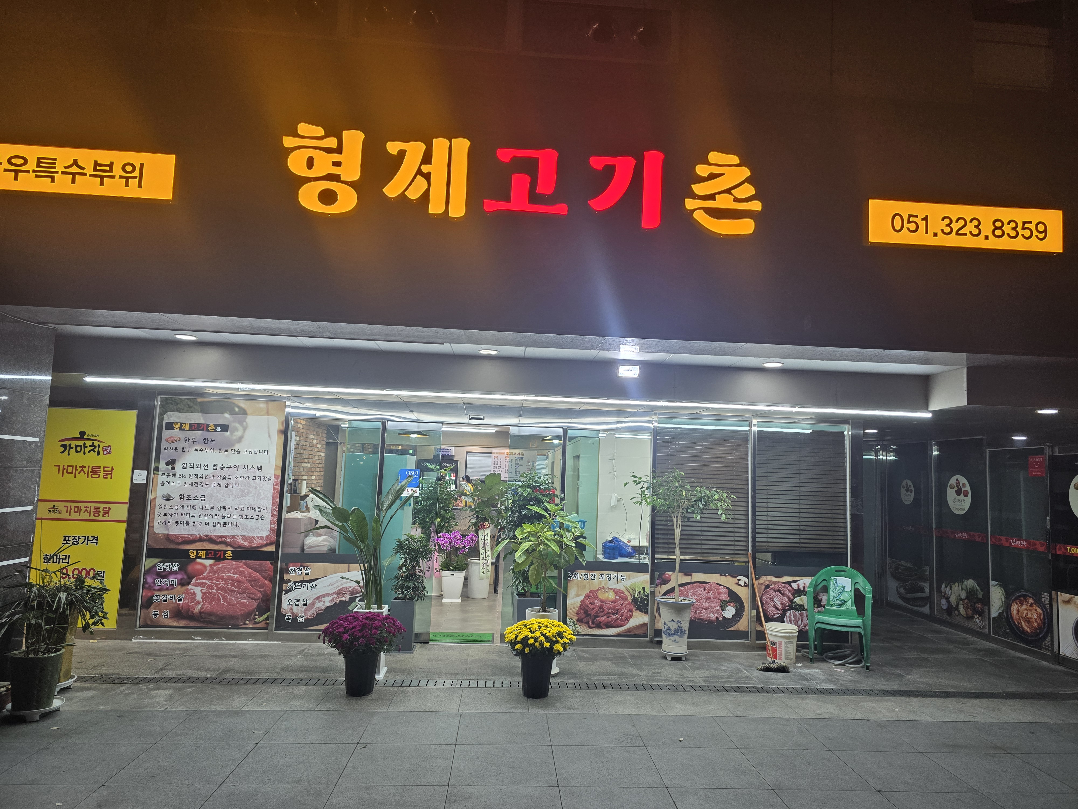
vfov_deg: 58.9
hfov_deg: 73.9
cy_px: 404
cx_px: 539
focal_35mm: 23
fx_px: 716
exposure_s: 1/120
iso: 125
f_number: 1.7
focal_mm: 6.3
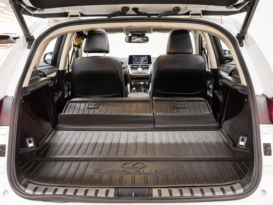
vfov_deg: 32.2
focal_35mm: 45
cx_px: 136
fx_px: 355
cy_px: 102
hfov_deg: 42.1
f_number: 5.6
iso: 100
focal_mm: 41.6
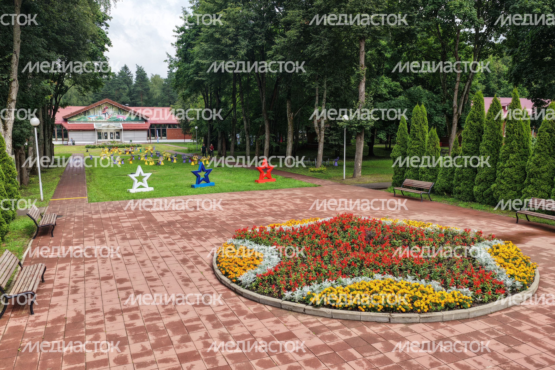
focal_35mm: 28
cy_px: 185
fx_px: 432
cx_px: 278
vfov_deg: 46.4
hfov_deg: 65.5
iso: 240
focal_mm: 14.45
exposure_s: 1/100
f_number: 2.8
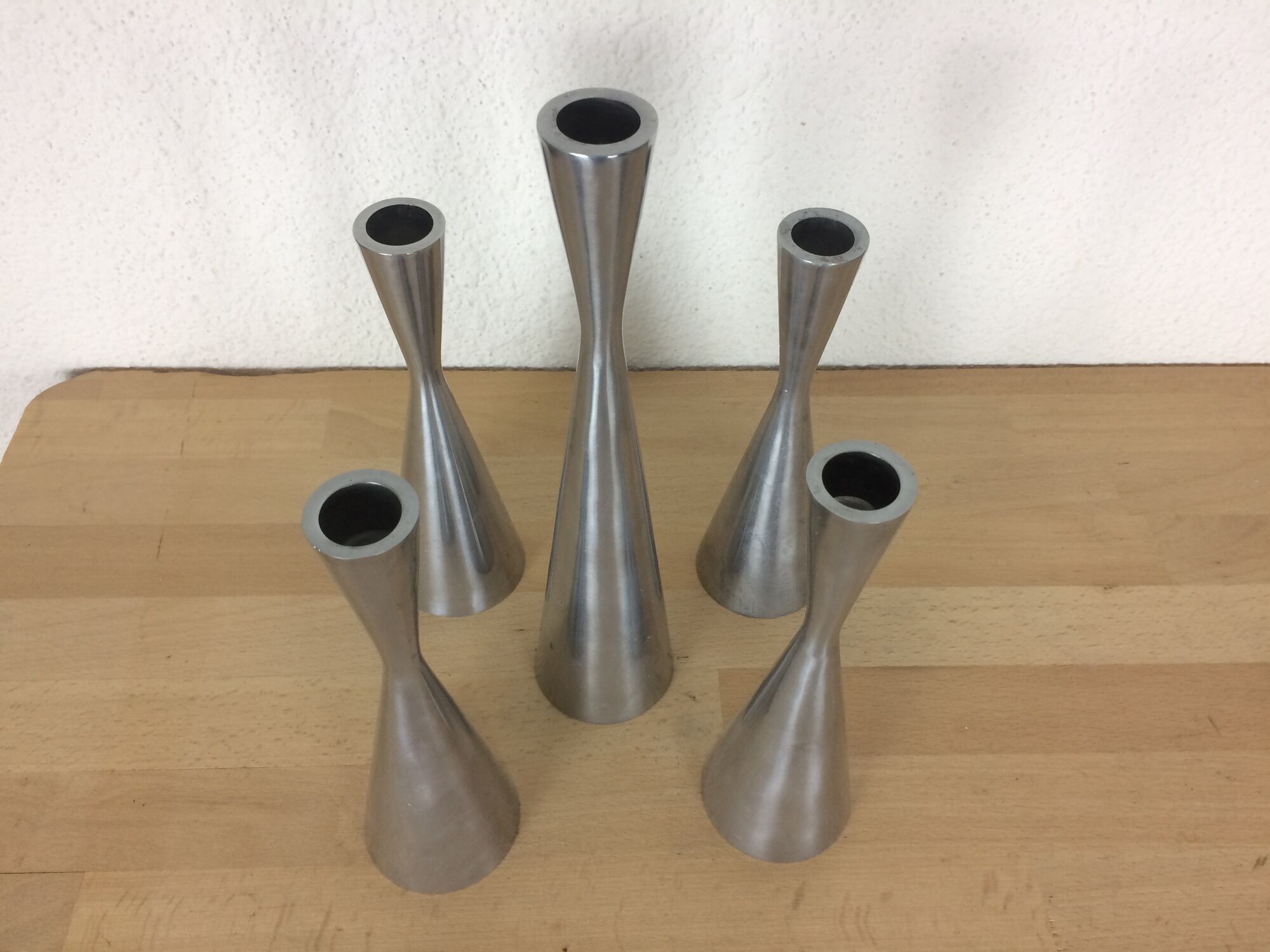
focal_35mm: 29
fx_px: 1064
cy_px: 476
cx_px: 635
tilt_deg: -49.1
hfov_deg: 61.7
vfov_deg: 48.2
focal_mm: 4.15
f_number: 2.2
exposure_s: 1/33
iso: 40
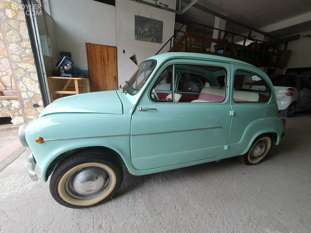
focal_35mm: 13
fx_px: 117
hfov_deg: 106.2
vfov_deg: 89.9
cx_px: 156
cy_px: 116
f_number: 2.2
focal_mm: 1.8
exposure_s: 1/60
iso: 64
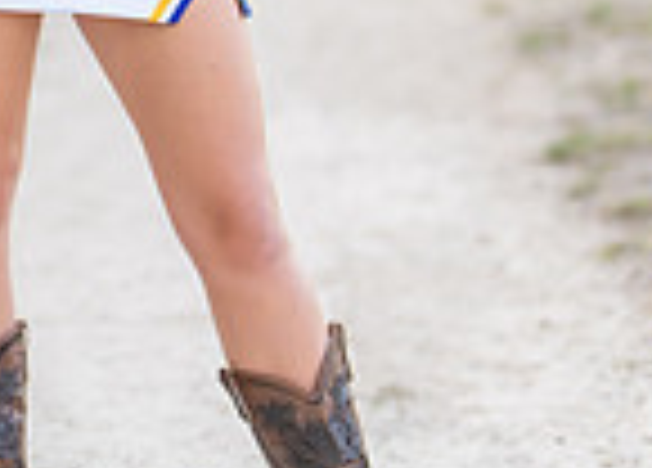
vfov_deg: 6.7
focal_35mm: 215
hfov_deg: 9.3
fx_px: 3987
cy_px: -86
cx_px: 117
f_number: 1.2
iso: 100
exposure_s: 1/800
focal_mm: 50
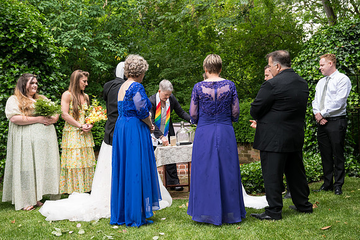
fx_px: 450
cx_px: 180
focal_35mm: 45
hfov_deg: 43.6
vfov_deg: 29.9
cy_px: 120
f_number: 4
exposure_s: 1/400
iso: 1000
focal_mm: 45
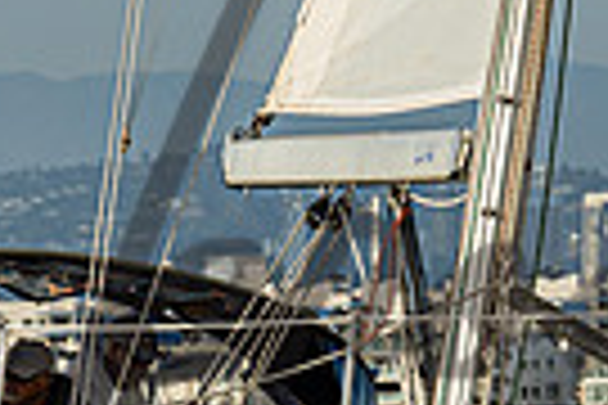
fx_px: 11788
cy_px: 207
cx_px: 642
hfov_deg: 3.0
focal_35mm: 698
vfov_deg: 2.0
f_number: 6.3
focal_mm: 120
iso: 100
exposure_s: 1/800
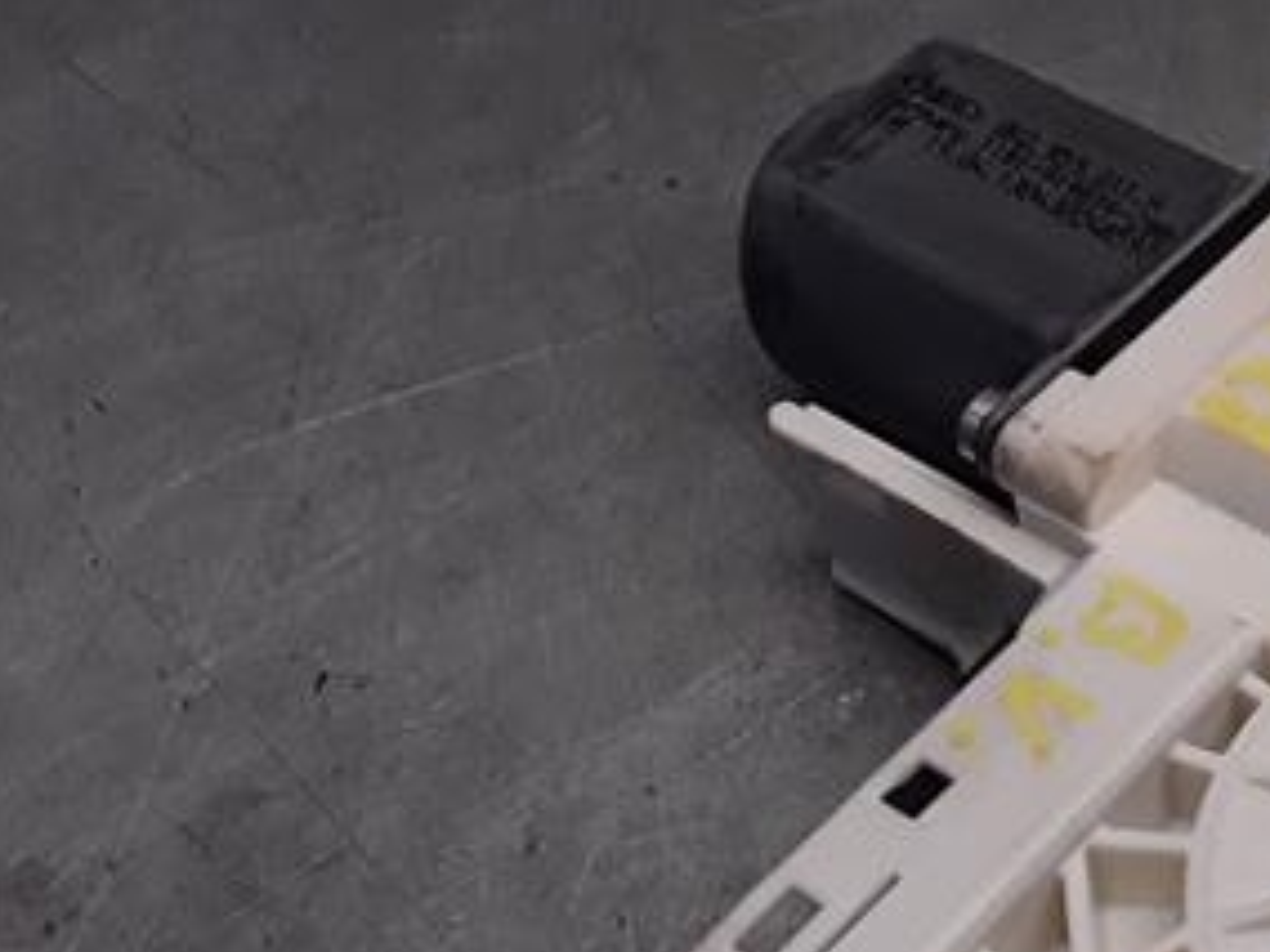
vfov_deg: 23.1
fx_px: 2311
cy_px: 666
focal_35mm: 63
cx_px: 1261
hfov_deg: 28.8
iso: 100
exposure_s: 1/369
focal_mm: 2.91
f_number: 1.9
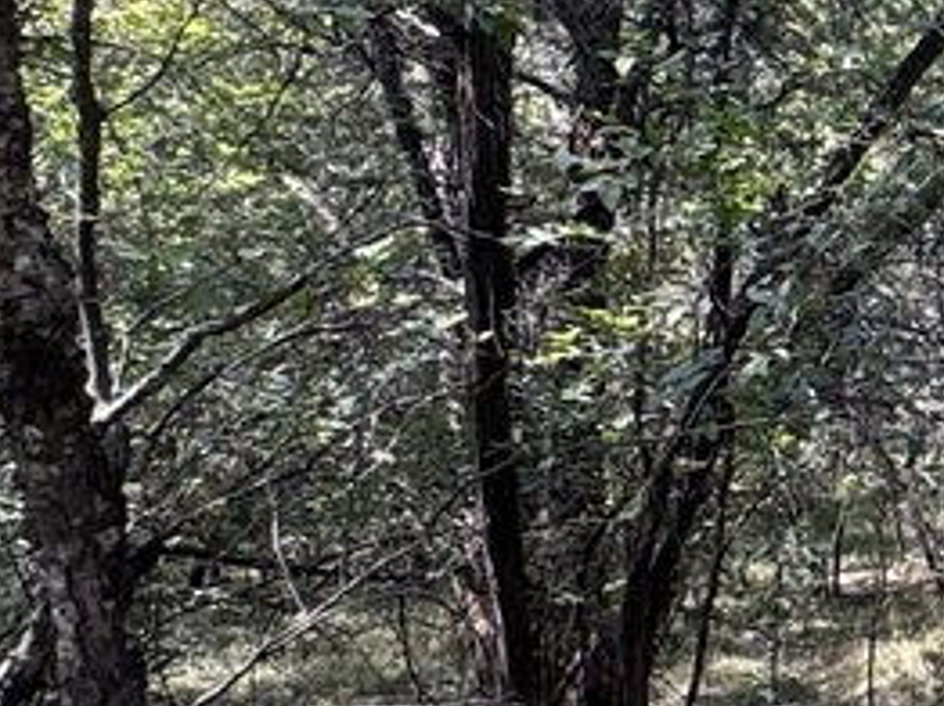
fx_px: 2098
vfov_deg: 18.9
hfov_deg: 17.8
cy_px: 130
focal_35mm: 77
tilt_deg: -5.5
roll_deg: -1.6
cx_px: 1884
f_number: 2.2
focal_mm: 2.22
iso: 50
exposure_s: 1/99
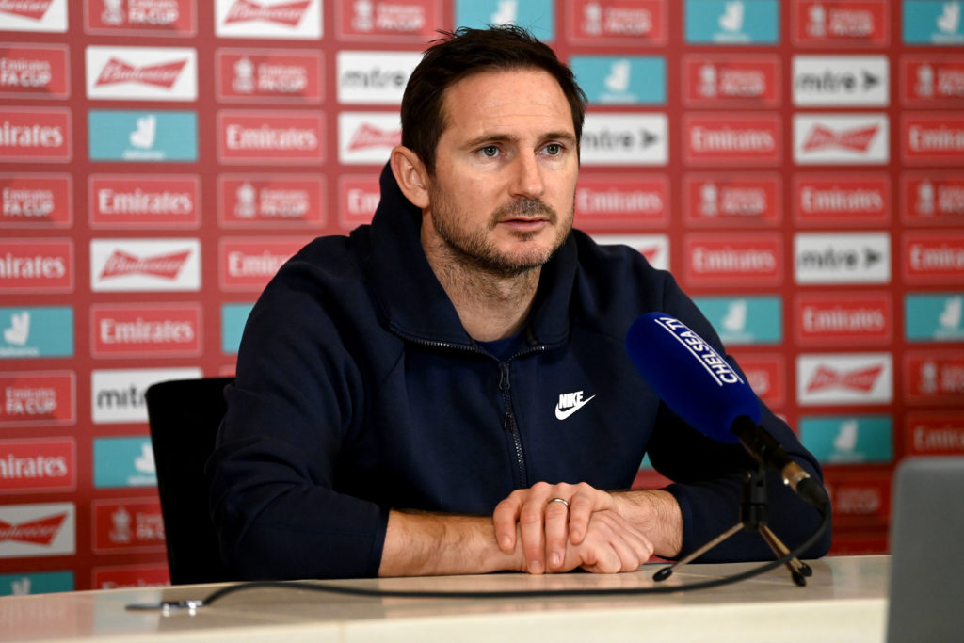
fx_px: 4553
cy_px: 322
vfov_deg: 8.1
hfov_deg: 12.1
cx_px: 482
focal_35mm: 170
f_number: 2.8
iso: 3200
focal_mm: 170
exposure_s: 1/500
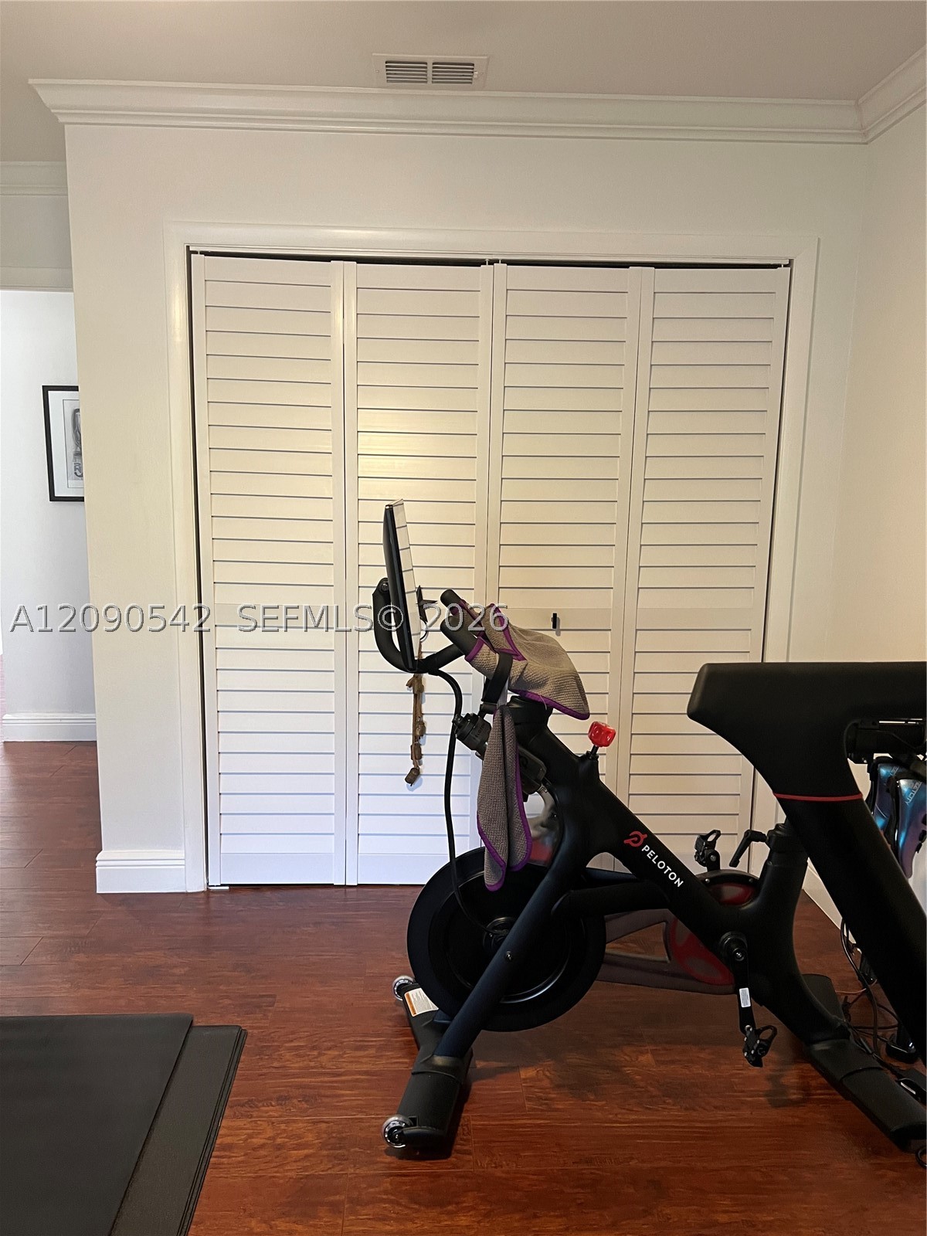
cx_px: 464
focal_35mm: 26
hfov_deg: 53.1
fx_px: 928
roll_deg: -0.4
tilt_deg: -6.1
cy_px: 618
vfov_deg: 67.3
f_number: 1.5
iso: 200
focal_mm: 5.7
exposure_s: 1/60
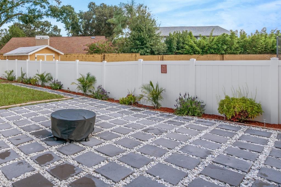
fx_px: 195
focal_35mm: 25
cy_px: 57
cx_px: 70
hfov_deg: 67.0
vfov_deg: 50.0
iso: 100
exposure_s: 1/200
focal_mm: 16
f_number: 8
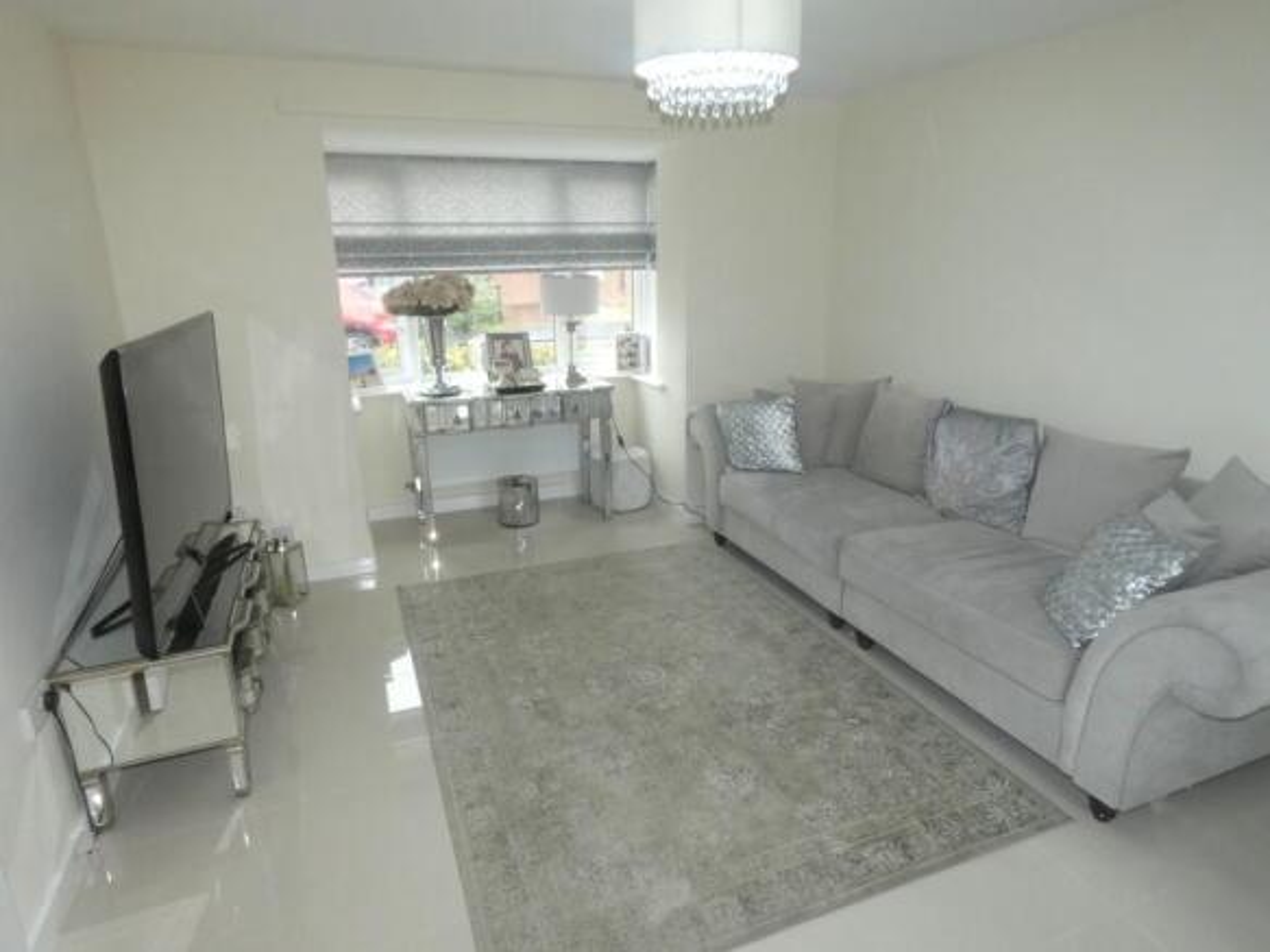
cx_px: 635
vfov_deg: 66.0
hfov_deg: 81.8
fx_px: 734
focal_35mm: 20
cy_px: 476
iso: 320
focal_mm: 3.6
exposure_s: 1/25
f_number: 8
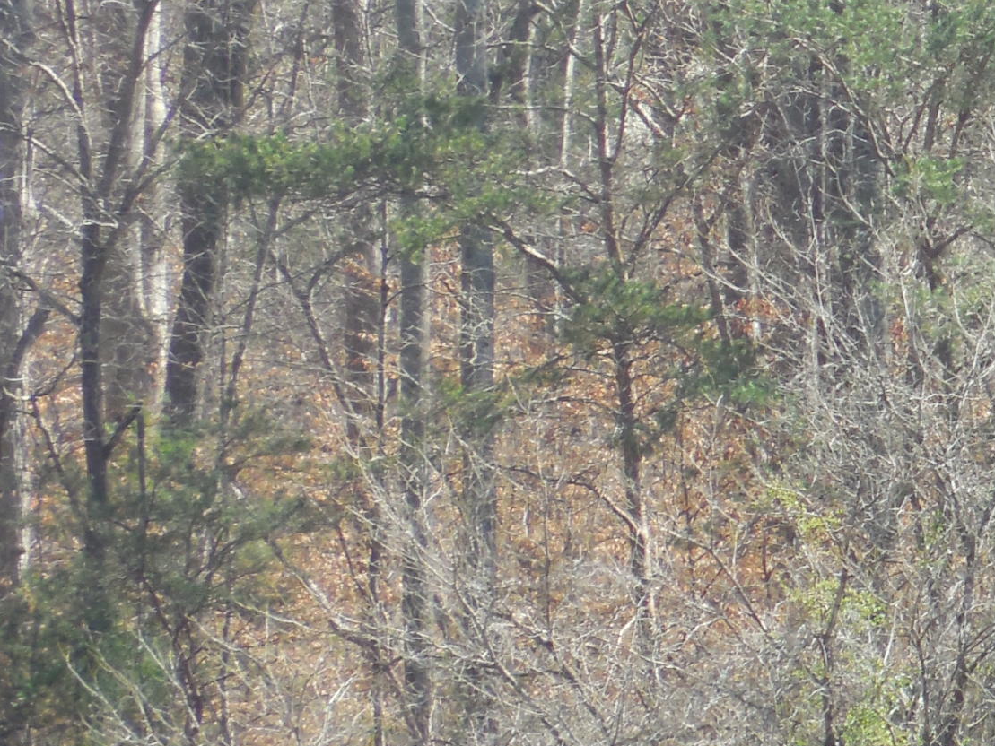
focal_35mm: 947
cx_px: 1287
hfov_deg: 2.1
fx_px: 27223
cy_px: 326
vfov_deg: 1.6
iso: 125
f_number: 5.9
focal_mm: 63
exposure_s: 1/125
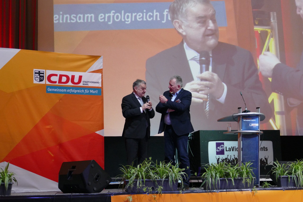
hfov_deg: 31.0
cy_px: 101
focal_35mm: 65
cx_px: 152
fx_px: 547
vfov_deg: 20.9
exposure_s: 1/25
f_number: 3.6
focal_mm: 23.65
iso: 1600
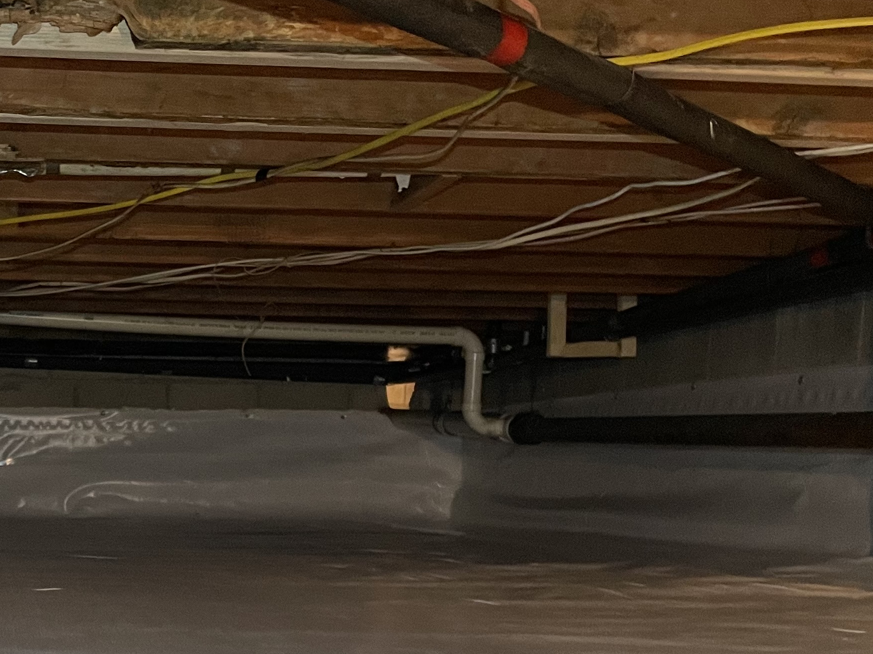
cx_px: 86
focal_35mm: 60
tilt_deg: -8.6
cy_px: 696
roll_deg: -0.5
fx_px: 1513
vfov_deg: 23.1
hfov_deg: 30.7
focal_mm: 4.2
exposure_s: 1/60
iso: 250
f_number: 1.6
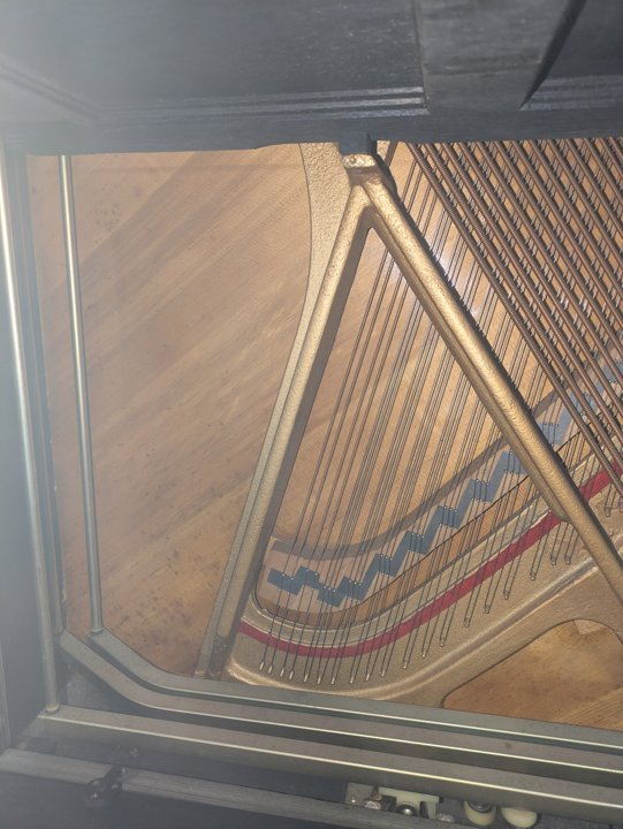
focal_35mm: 25
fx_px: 599
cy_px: 414
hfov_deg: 54.9
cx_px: 312
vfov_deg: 69.4
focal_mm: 5.43
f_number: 1.89
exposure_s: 1/50
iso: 620
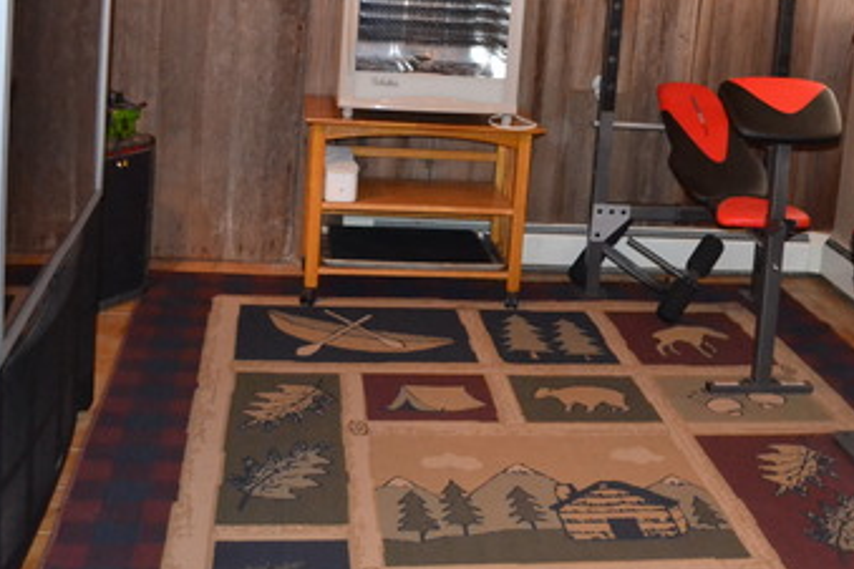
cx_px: 577
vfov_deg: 25.7
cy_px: 67
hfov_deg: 38.4
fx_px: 1210
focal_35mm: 51
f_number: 3.5
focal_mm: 18
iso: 3200
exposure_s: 1/60
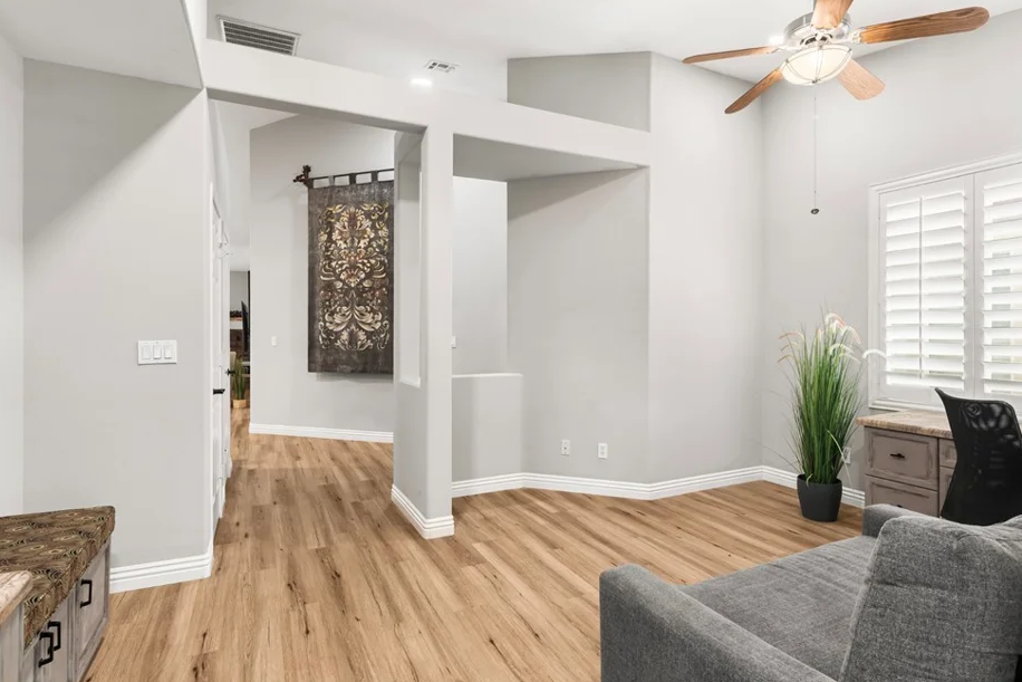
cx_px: 524
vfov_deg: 64.6
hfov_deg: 86.9
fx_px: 539
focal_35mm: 19
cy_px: 335
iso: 400
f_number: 8
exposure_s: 1/4
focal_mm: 17
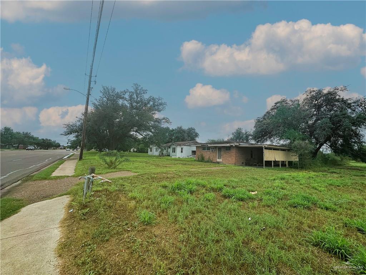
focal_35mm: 14
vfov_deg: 85.7
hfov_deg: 102.1
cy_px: 138
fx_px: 148
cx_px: 183
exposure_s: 1/1150
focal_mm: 2.22
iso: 40
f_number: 2.2
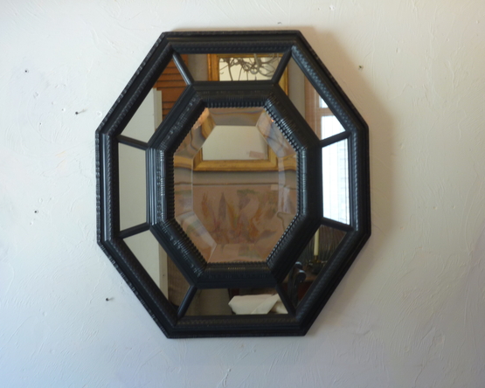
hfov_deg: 20.2
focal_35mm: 95
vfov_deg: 16.2
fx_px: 1364
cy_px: 193
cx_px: 242
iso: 80
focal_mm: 14.7
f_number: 4.3
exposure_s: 1/8
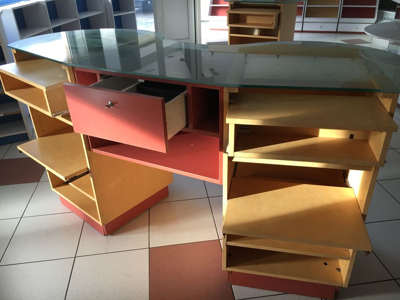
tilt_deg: -29.8
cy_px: 150
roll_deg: +2.0
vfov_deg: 48.2
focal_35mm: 29
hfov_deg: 61.7
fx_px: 335
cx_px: 200
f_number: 2.2
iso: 50
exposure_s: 1/33
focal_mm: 4.15
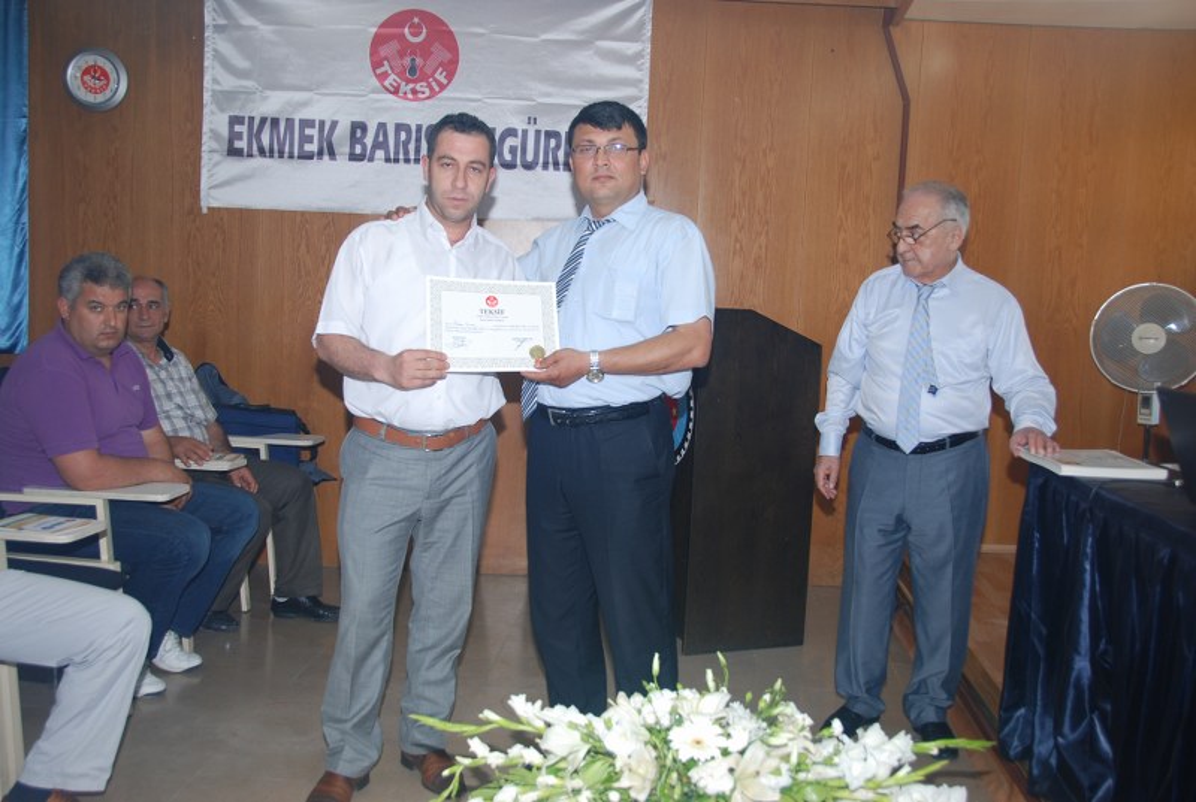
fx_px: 1198
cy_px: 401
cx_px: 598
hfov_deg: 53.0
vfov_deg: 37.0
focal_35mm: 36
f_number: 4
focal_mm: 24
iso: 200
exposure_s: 1/60
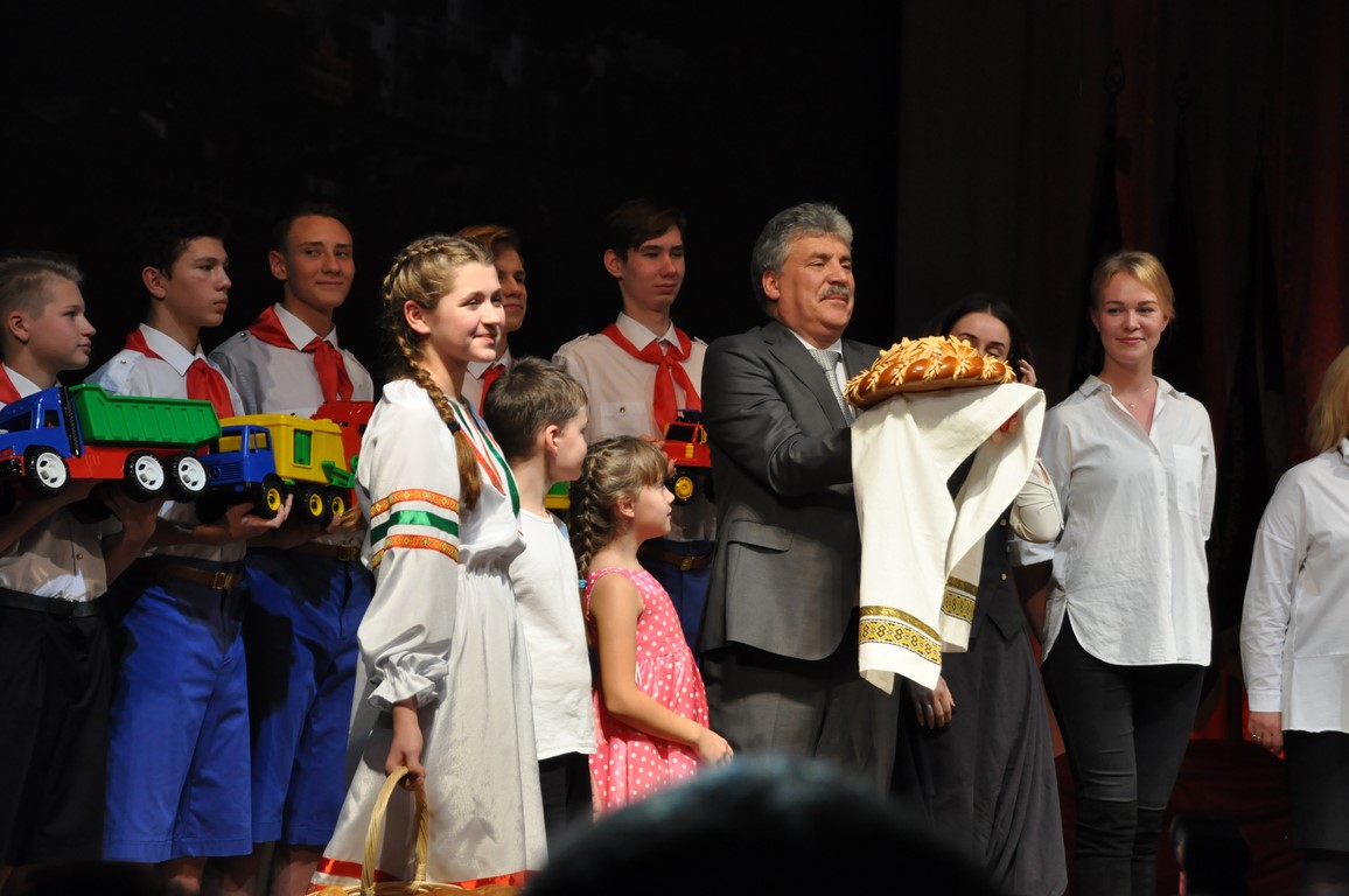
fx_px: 5053
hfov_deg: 15.2
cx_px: 674
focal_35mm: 135
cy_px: 448
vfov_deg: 10.1
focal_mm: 90
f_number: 8
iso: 1000
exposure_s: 1/250
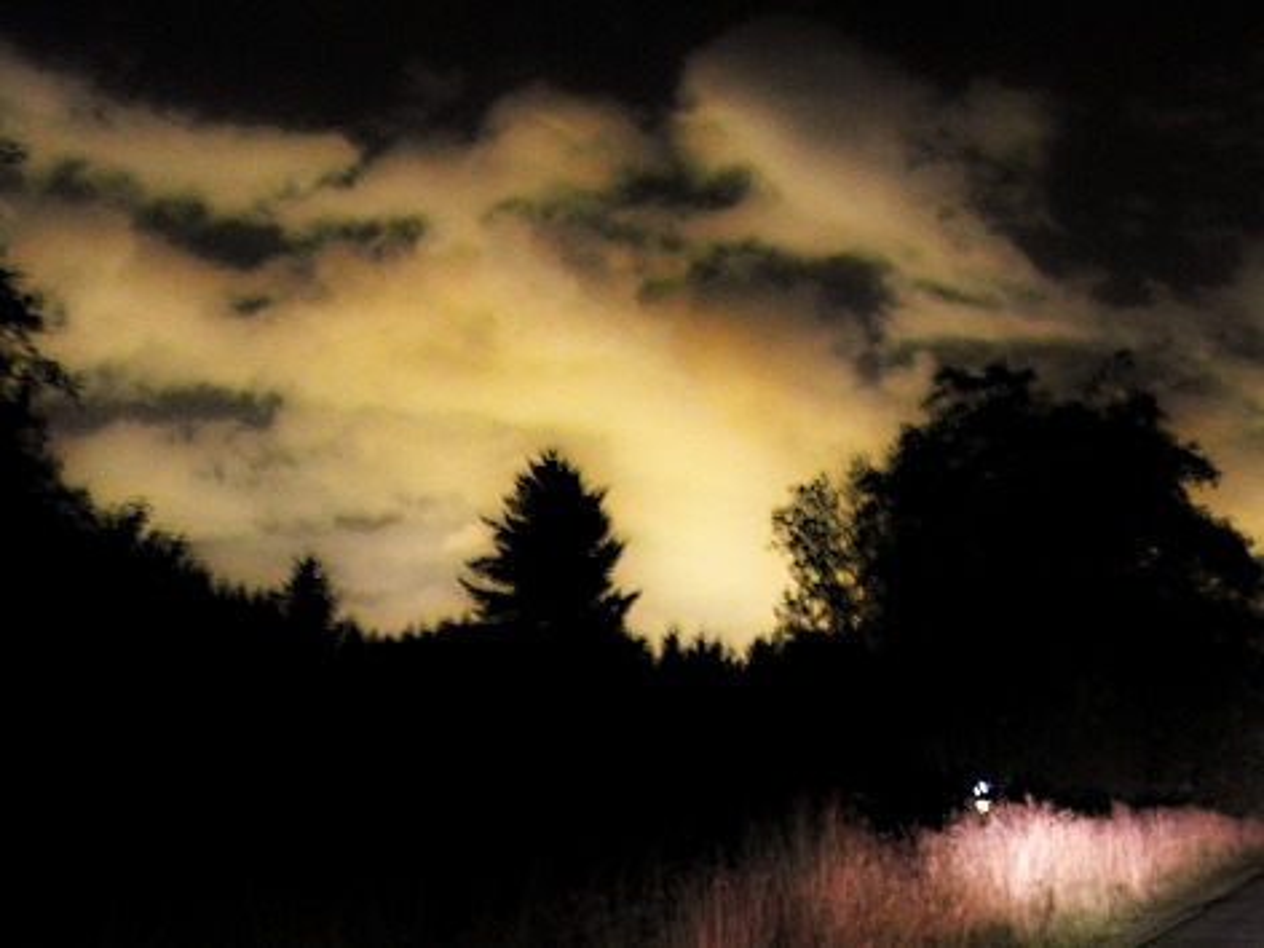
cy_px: 474
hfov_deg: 34.9
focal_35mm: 55
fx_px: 2008
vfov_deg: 26.6
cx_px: 632
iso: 800
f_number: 3.5
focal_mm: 11.8
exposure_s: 2
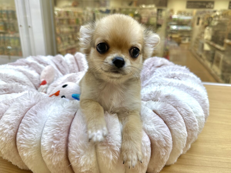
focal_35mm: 24
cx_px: 116
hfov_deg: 71.6
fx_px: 160
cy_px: 86
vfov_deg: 56.8
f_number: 1.78
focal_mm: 6.86
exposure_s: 1/236
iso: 64
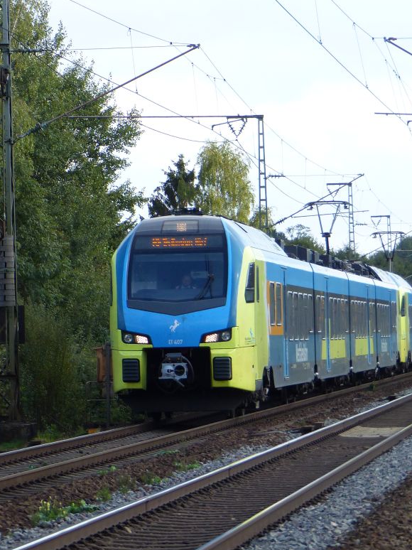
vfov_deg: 7.6
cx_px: 261
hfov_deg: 5.7
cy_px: 273
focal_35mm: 259
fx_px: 4112
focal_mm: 30.1
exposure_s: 1/640
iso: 100
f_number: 2.8
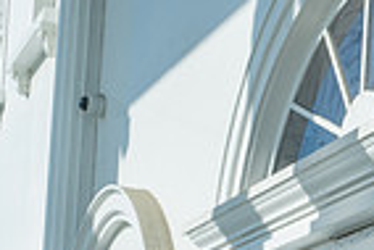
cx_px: 524
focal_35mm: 131
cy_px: 441
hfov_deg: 14.8
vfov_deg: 10.0
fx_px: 1362
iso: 250
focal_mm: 32
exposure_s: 1/200
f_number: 18
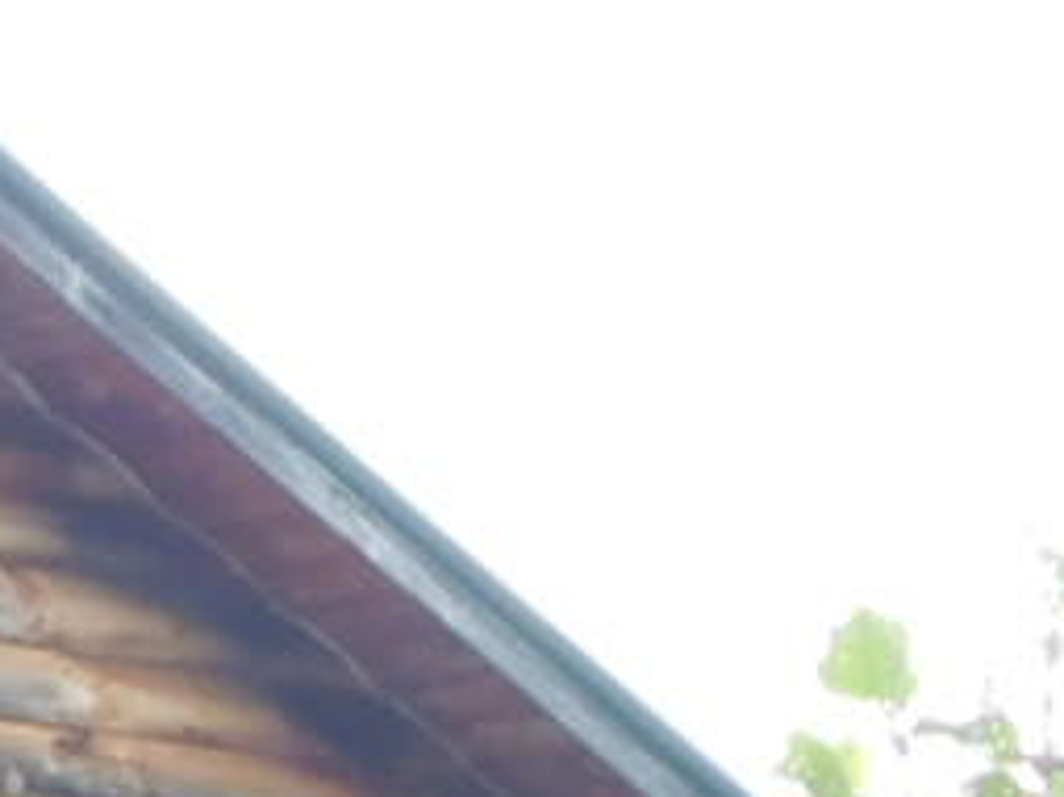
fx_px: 8664
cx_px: -1352
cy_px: 1590
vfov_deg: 5.2
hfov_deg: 6.7
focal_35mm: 282
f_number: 3.7
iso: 125
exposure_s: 1/80
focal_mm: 8
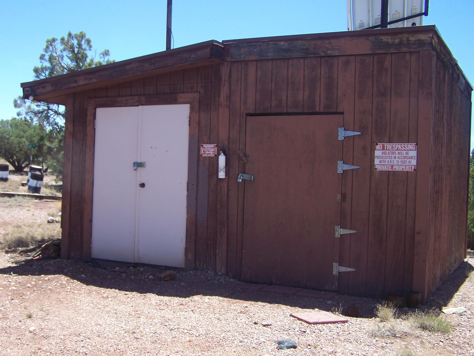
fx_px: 616
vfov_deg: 32.2
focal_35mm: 45
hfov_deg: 41.9
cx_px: 197
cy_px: 187
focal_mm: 6.3
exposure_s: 1/500
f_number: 2.8
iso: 64
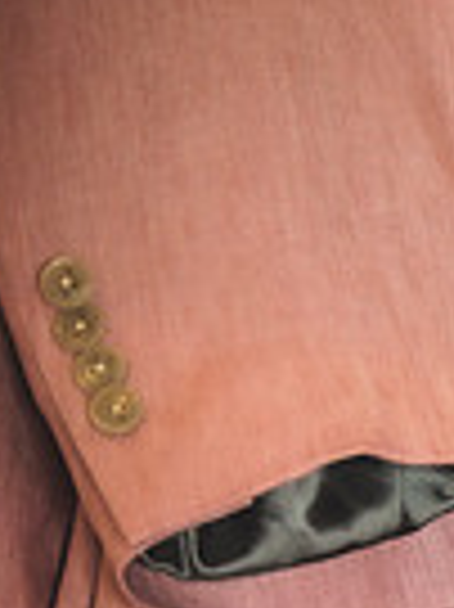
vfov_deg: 4.3
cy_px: 565
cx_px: 1236
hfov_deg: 3.2
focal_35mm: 456
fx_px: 7987
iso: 500
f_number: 2.8
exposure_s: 1/200
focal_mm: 110
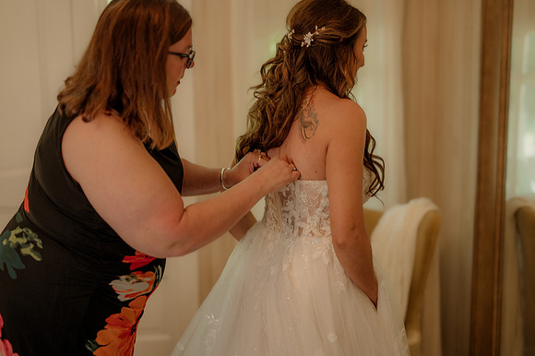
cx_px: 268
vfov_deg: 26.3
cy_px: 178
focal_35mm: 51
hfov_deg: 38.7
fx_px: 763
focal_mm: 50
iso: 400
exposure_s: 1/200
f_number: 1.4
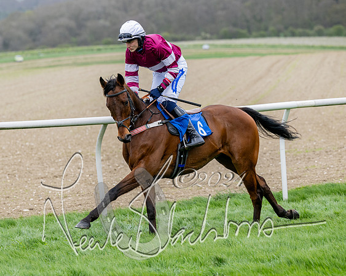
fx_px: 2257
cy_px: 162
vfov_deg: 7.0
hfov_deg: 8.8
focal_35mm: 220
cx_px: 143
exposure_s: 1/1250
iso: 400
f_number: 4
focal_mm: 140
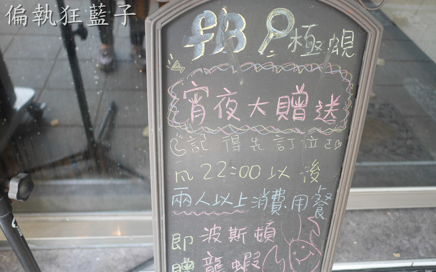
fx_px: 380
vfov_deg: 39.3
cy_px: 154
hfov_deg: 59.7
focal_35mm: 32
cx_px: 217
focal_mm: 15
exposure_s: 1/60
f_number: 1.7
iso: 200
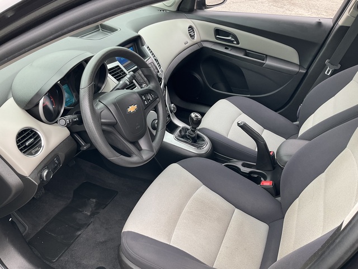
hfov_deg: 61.7
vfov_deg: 48.2
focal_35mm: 29
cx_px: 179
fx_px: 300
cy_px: 134
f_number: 1.8
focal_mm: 3
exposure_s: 1/122
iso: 25
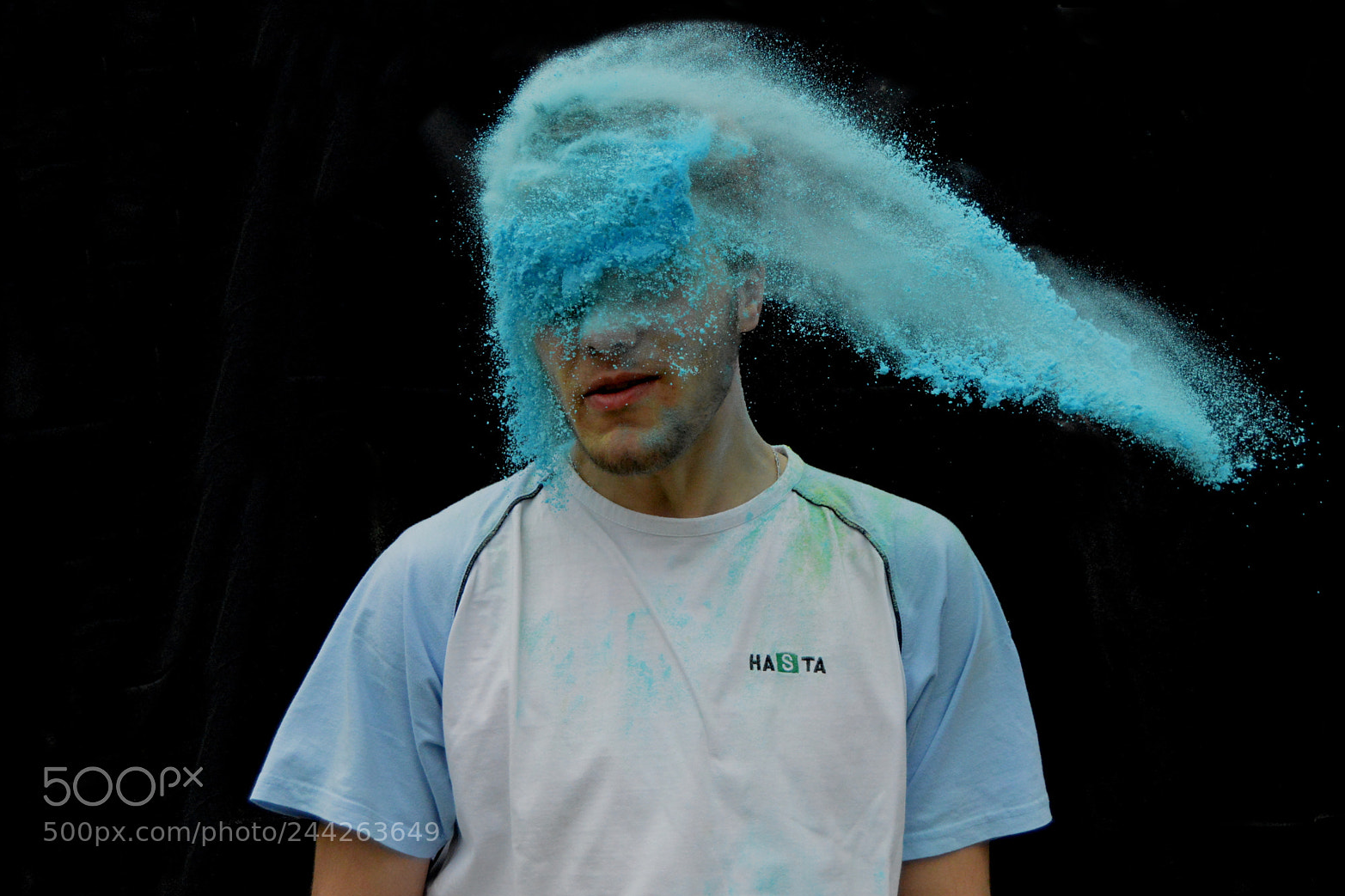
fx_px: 1775
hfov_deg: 41.5
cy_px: 442
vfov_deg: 28.3
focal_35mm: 48
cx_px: 677
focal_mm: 31
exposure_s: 1/4000
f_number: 4.2
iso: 3200
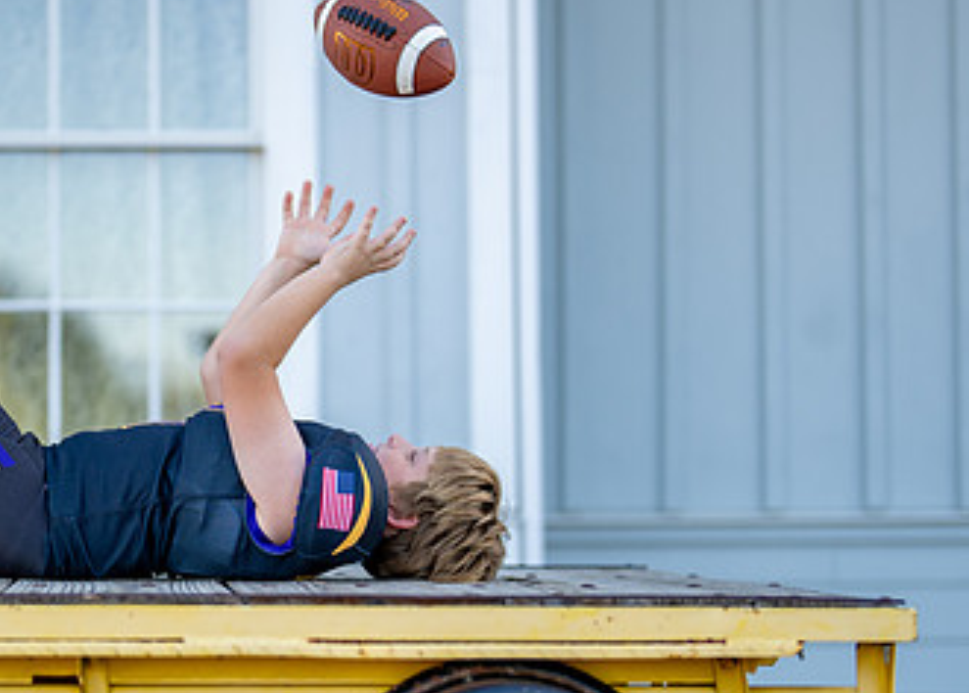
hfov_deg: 20.8
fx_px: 2616
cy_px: 466
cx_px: 220
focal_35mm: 95
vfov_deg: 15.1
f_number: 1.2
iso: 100
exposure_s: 1/1600
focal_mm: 50
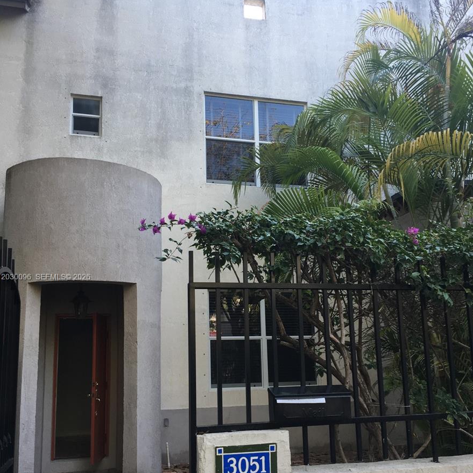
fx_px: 541
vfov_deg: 47.0
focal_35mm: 35
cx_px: 233
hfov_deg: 47.2
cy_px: 278
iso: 40
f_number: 2.2
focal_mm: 4.15
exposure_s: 1/120
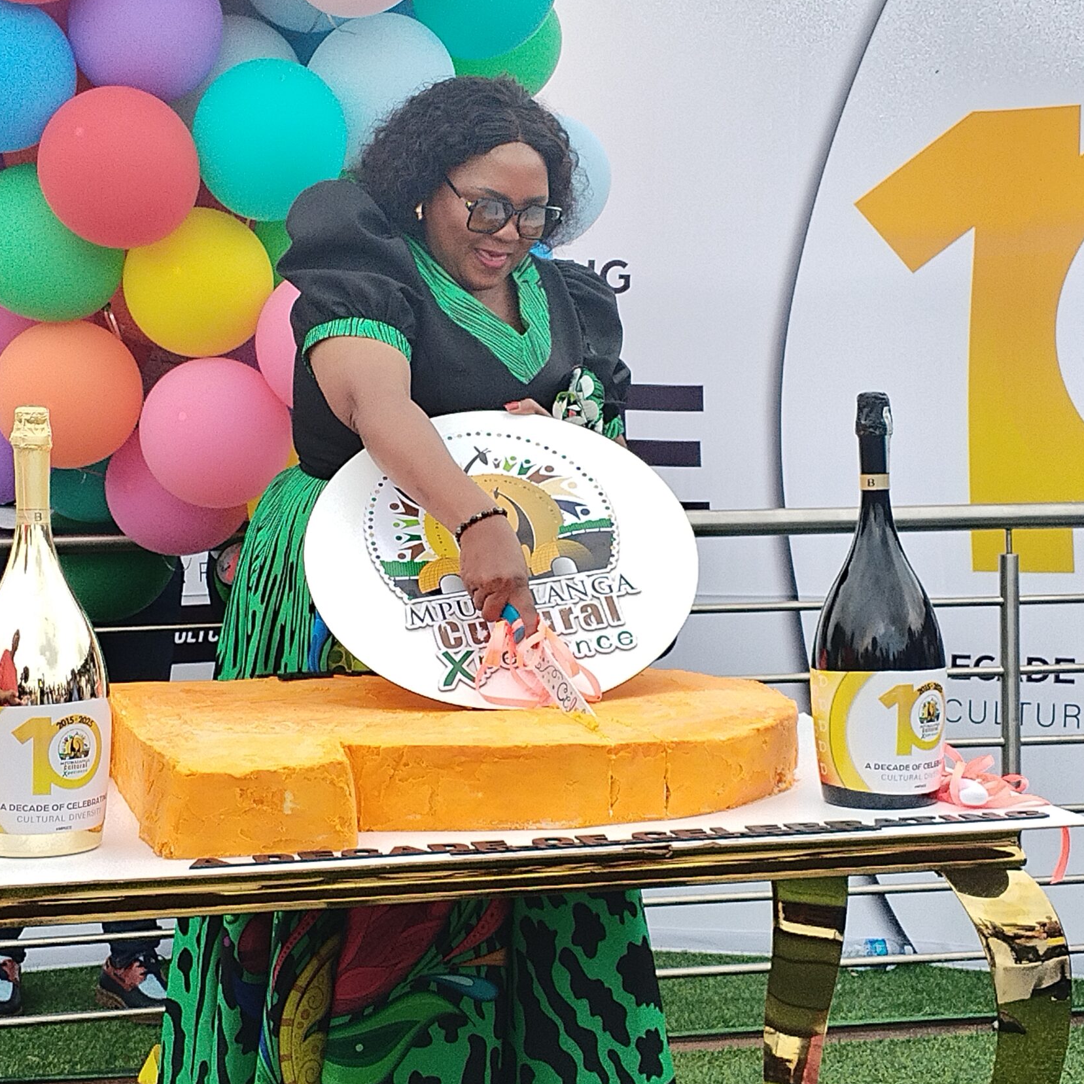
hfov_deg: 24.3
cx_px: 495
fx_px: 2515
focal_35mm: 71
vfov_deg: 24.3
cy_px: 507
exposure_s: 1/217
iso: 100
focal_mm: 4.25
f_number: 1.8
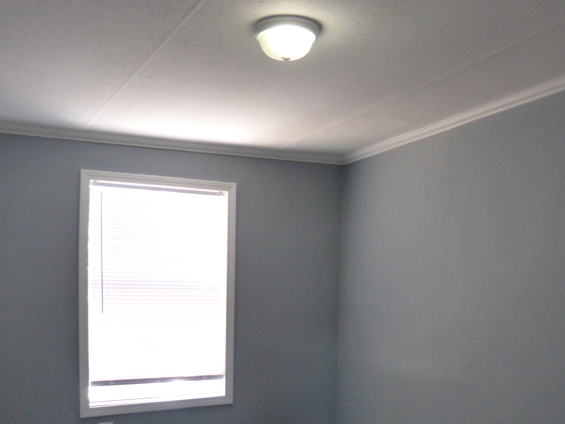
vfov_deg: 34.4
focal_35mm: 41
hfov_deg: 45.7
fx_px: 669
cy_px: 320
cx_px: 312
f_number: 2.8
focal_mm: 4.5
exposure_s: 1/60
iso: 400
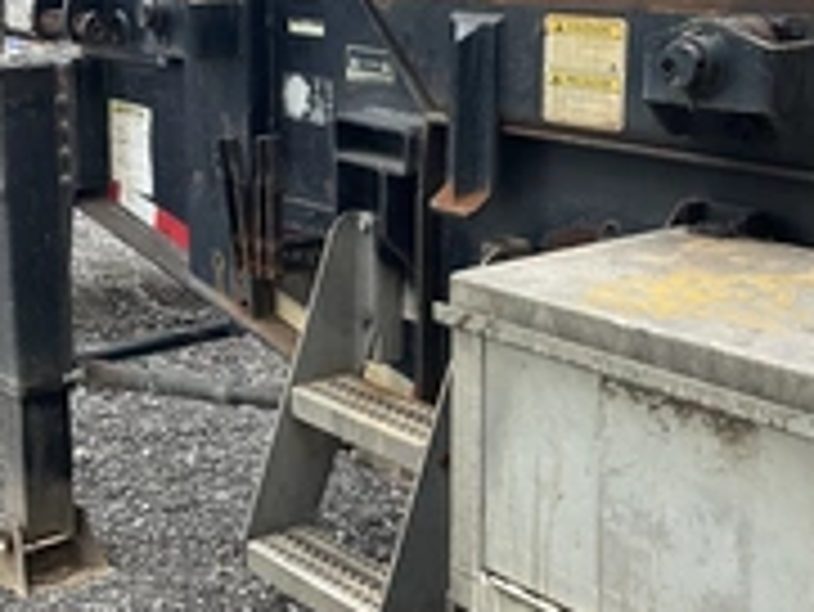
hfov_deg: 30.2
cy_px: 274
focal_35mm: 64
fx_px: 1506
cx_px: 396
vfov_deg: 22.9
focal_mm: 3
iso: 25
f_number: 1.8
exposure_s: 1/509
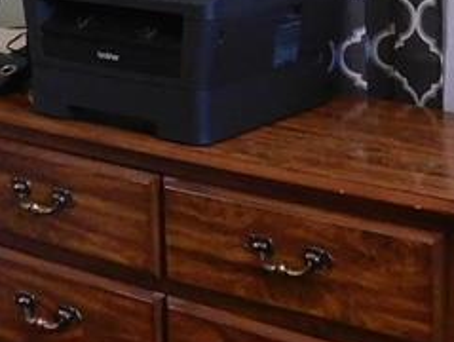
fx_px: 1616
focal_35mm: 123
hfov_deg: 15.2
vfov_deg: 11.7
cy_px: -135
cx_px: -154
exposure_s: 1/30
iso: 400
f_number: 3
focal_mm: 4
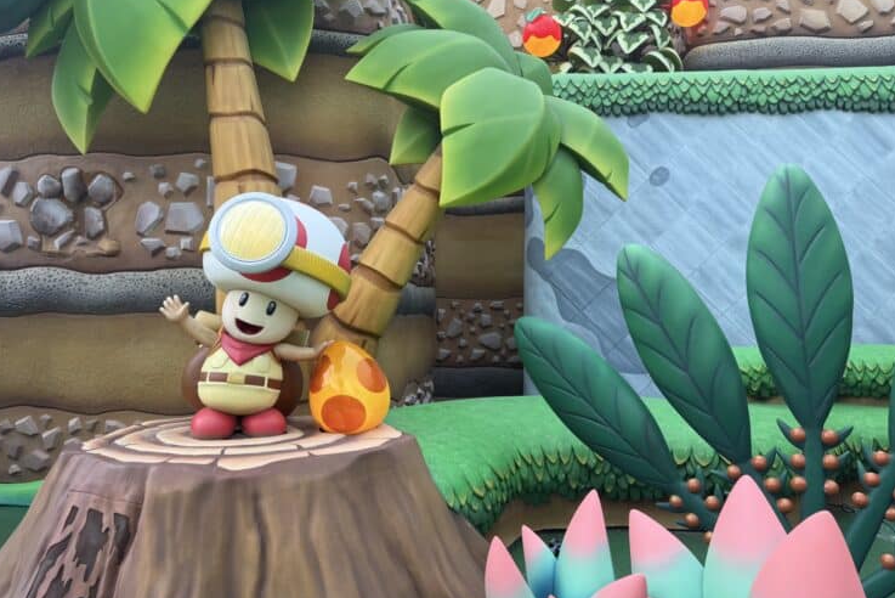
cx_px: 455
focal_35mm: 26
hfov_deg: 69.4
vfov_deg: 49.6
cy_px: 280
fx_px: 647
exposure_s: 1/148
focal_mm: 6.76
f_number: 1.78
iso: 64
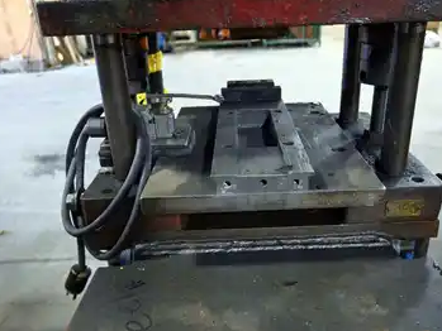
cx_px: 242
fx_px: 412
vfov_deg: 43.8
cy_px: 166
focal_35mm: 32
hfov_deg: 56.3
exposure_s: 1/30
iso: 5600
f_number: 3.8
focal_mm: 19.5
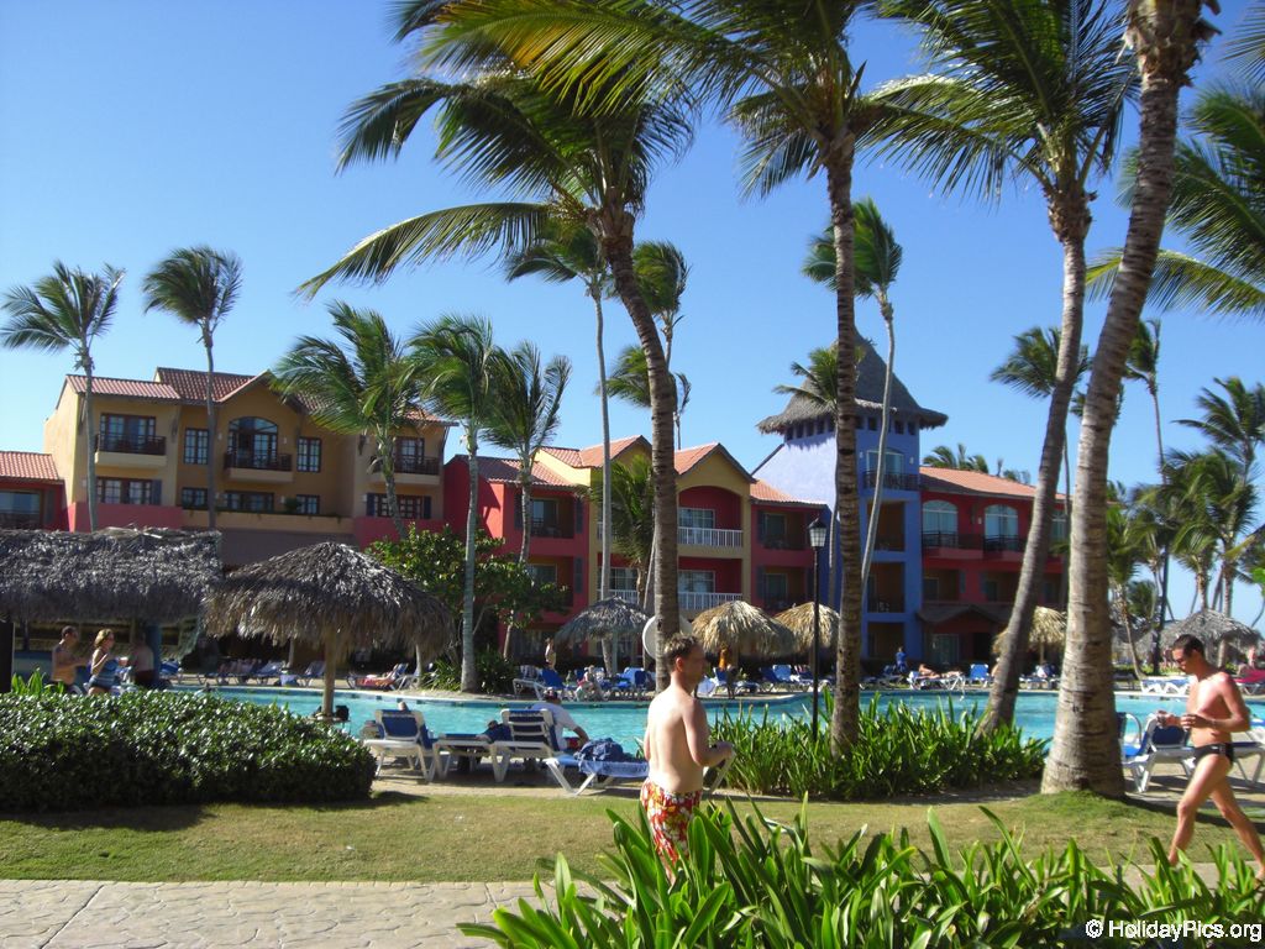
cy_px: 474
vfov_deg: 37.7
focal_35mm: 38
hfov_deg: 49.0
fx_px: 1389
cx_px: 632
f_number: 2.7
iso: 64
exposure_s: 1/800
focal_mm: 6.2
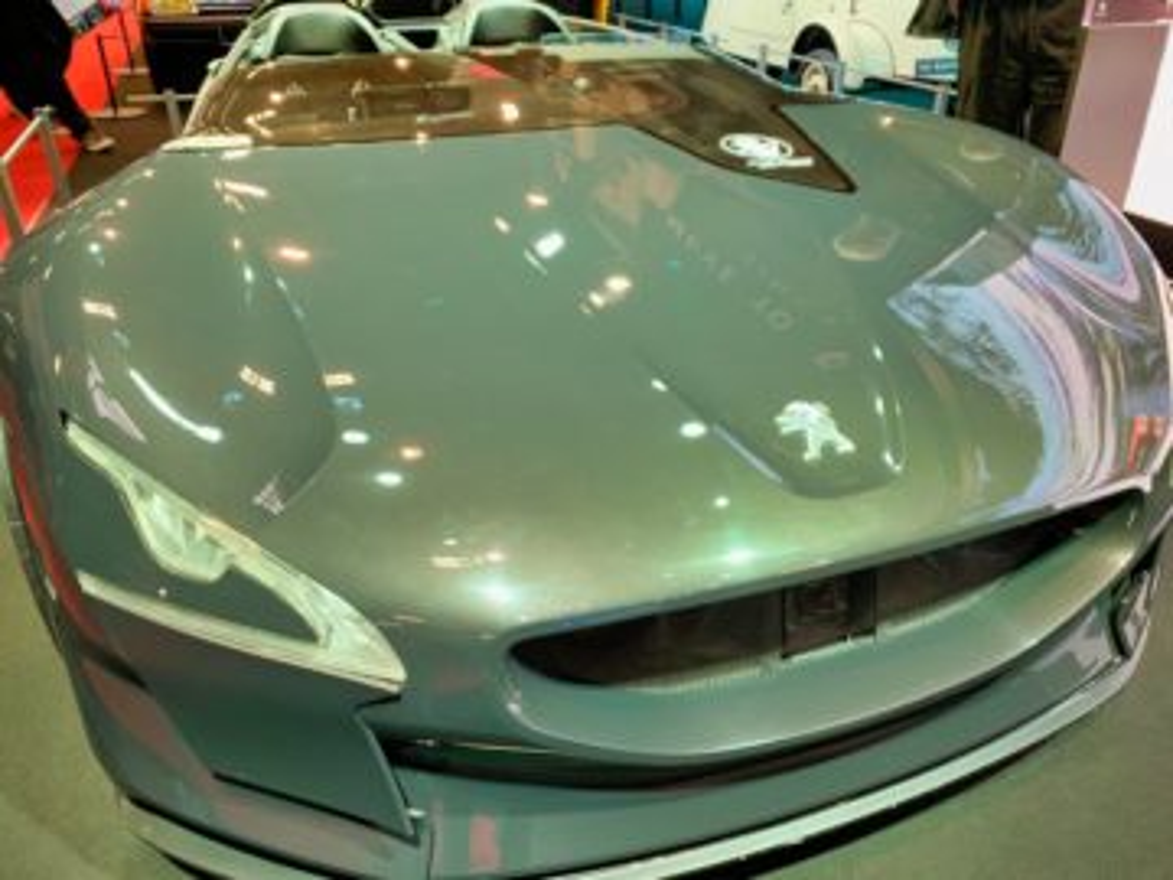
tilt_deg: -29.2
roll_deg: +0.4
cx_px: 586
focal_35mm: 26
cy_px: 440
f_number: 1.8
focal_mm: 4.25
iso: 80
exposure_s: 1/60
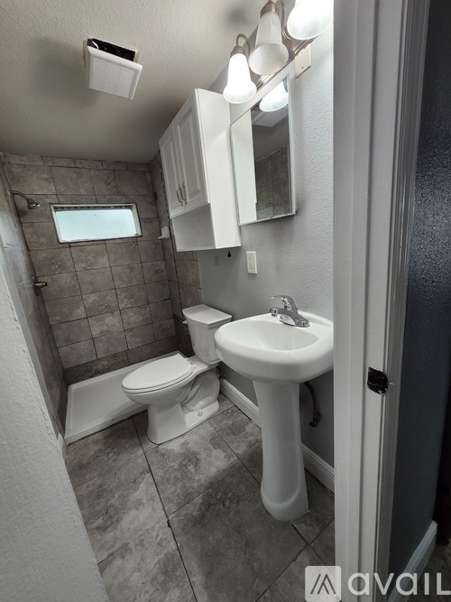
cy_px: 301
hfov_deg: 89.9
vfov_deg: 106.2
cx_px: 226
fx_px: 226
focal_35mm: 13
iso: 160
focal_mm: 1.74
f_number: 2.2
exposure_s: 1/60
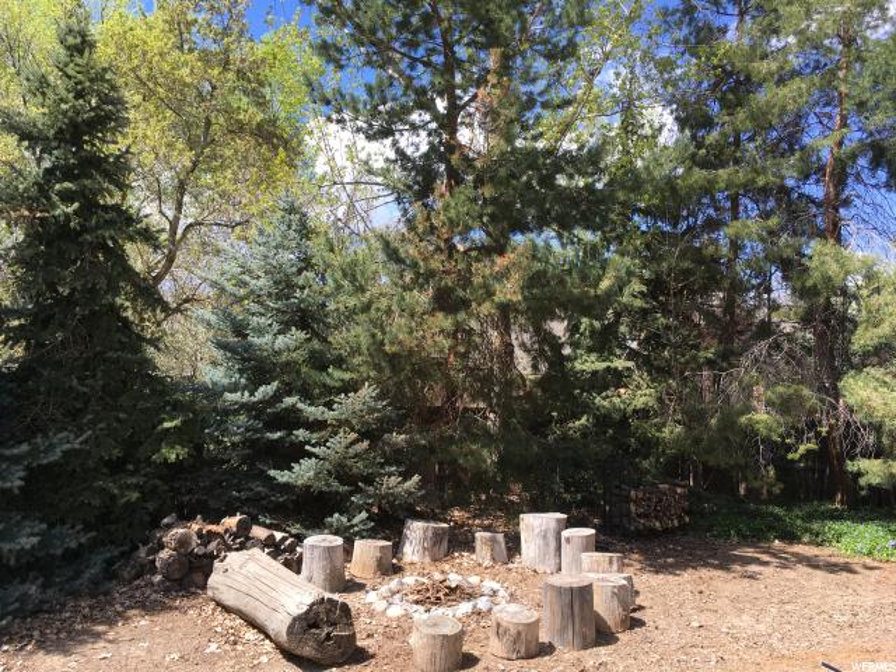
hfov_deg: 61.7
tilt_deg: +1.4
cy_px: 336
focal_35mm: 29
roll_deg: -0.4
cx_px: 448
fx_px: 751
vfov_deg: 48.2
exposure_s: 1/699
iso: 25
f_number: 2.2
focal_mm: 4.15
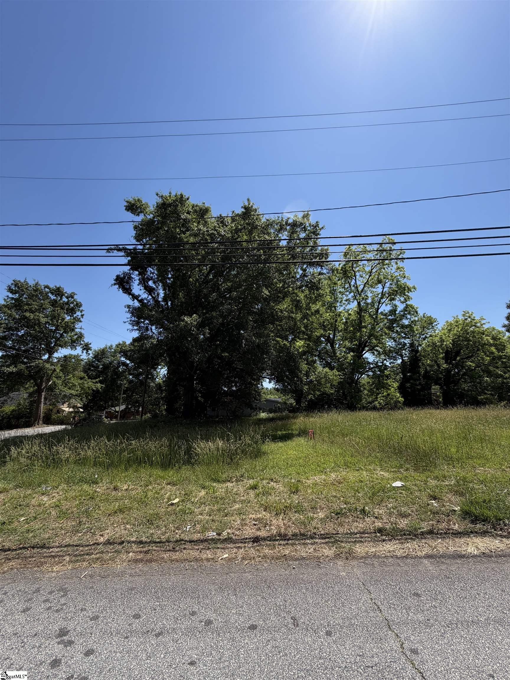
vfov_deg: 102.1
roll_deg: -0.2
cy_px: 340
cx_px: 255
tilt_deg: +14.1
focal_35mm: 14
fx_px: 275
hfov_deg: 85.7
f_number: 2.2
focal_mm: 2.22
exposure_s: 1/770
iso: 20
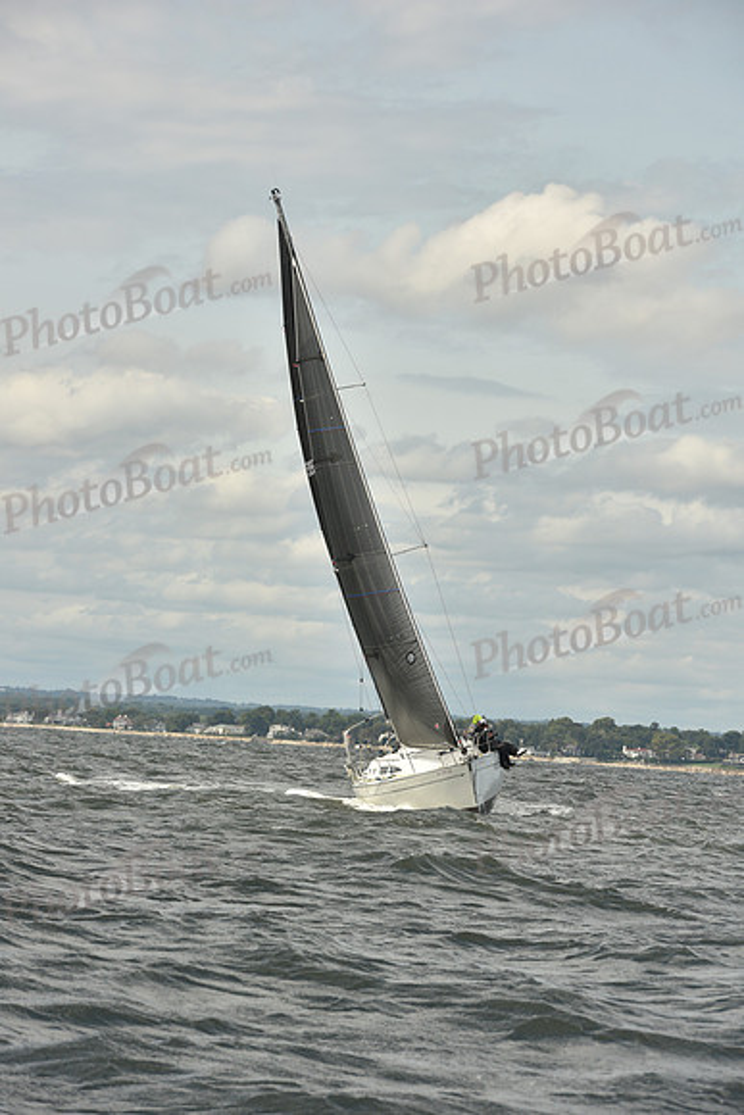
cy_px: 558
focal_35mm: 165
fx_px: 5112
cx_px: 372
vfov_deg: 12.4
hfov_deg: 8.3
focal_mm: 165
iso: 250
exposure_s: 1/800
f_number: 9
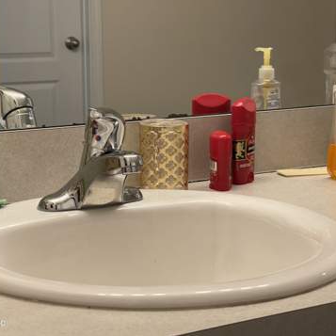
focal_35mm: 76
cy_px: 168
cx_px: 143
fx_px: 835
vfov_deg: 22.8
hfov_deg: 22.7
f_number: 2.2
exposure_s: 1/120
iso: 200
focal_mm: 7.5
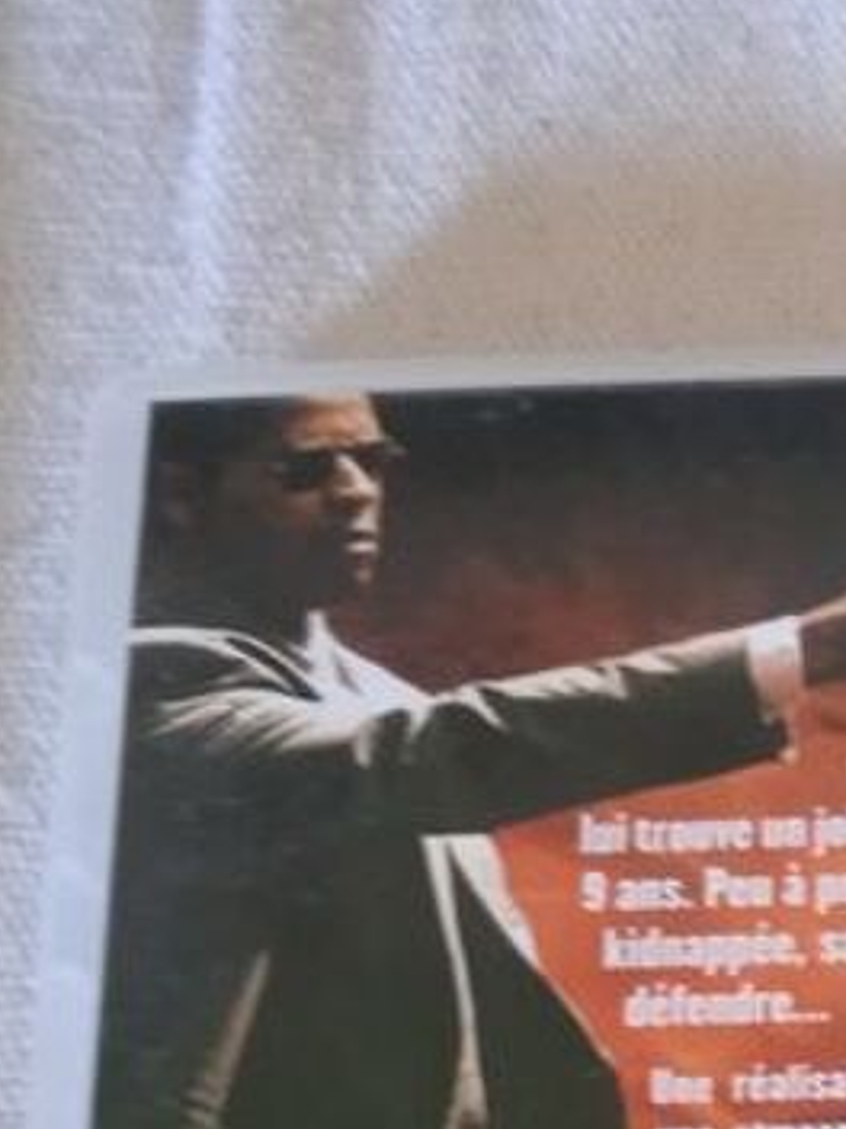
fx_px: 3454
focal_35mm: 106
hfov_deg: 13.3
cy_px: 1368
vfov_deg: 17.6
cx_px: 1192
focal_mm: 3.43
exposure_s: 1/14.3
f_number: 2.2
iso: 1206
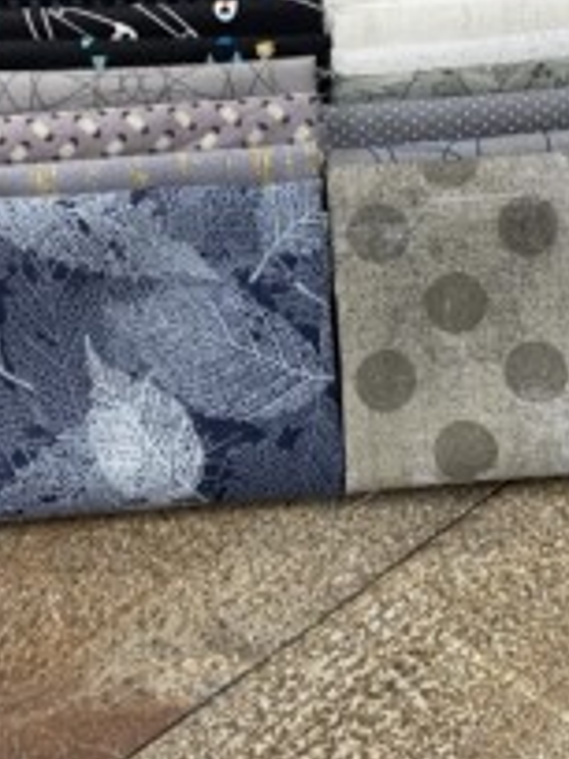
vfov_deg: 36.7
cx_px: 331
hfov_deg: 28.5
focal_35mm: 51
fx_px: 1118
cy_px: 201
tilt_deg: -66.0
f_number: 1.8
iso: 80
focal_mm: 4.25
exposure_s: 1/50
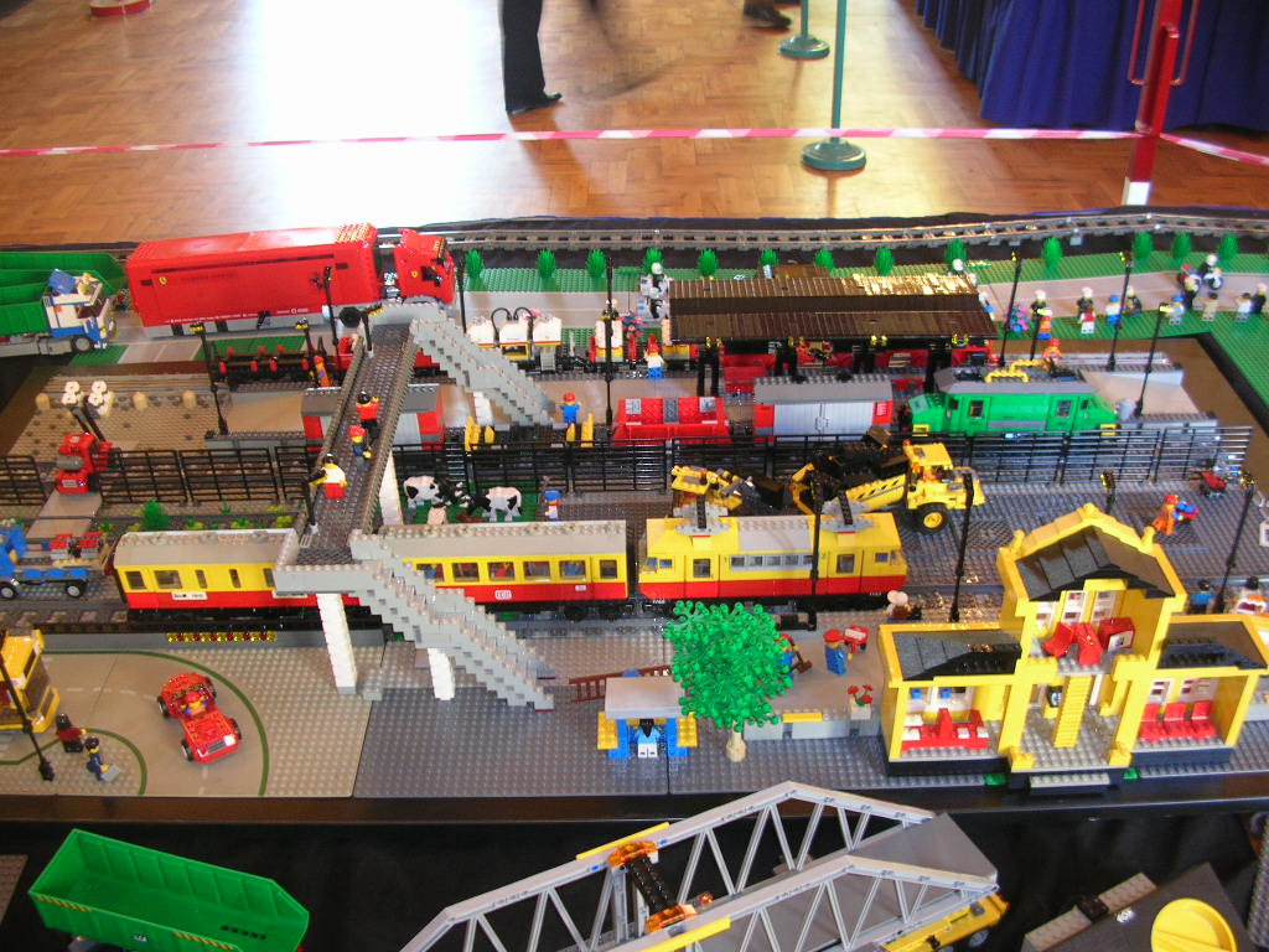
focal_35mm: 35
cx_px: 634
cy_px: 476
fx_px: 1283
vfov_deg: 40.7
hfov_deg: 52.6
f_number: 2.8
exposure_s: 1/6.5
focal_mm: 5.8
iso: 69
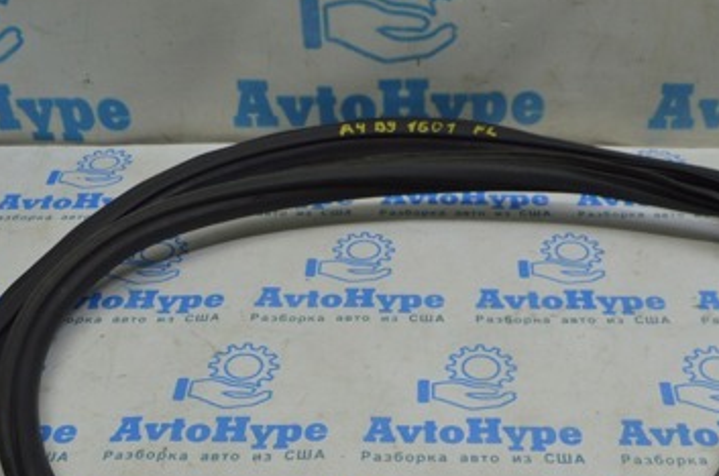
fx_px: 977
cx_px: 403
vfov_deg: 26.9
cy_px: 385
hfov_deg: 40.3
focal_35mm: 49
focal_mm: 18
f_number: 5.6
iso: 400
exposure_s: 1/40
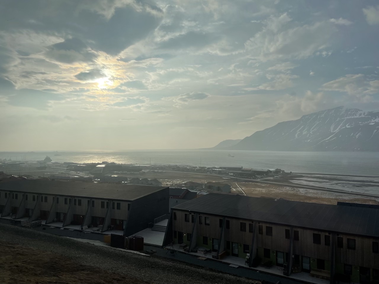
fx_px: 285
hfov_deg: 67.3
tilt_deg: +1.8
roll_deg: +1.3
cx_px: 190
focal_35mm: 26
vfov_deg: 53.1
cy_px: 142
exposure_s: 1/11905
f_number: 1.6
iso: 32
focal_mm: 4.2
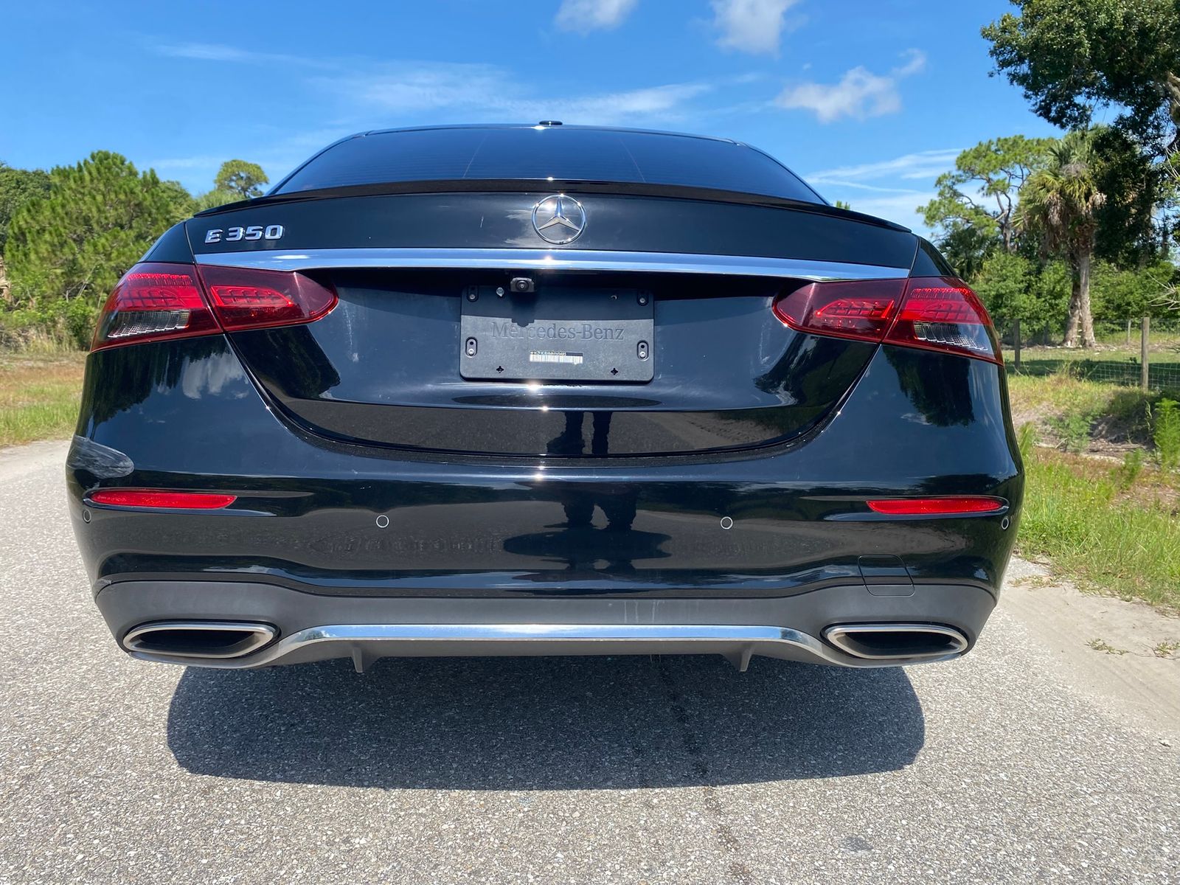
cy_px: 442
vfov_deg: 53.1
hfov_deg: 67.3
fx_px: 886
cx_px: 590
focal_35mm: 26
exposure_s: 1/1927
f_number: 1.8
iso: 32
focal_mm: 4.25
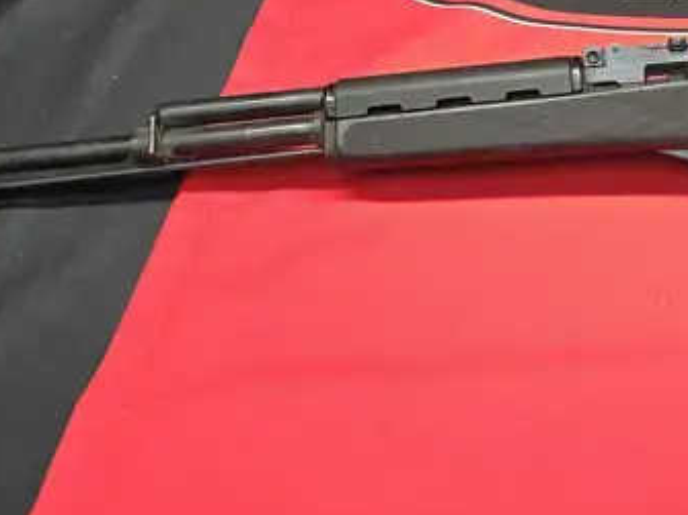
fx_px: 1311
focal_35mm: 66
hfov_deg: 27.1
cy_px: -6
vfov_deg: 21.4
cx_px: 746
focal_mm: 6.3
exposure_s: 1/120
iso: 200
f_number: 1.7
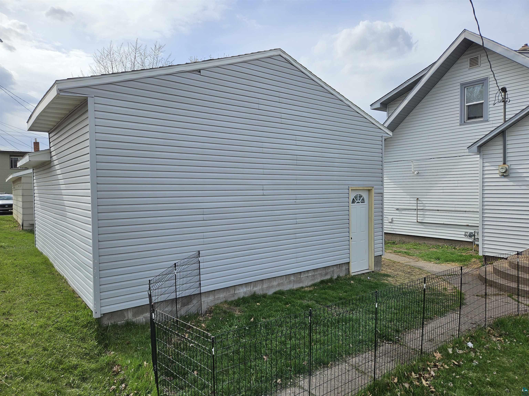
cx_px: 264
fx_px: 351
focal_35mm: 23
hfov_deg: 73.9
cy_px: 198
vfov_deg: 58.9
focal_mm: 5.4
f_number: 1.8
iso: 25
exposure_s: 1/2128
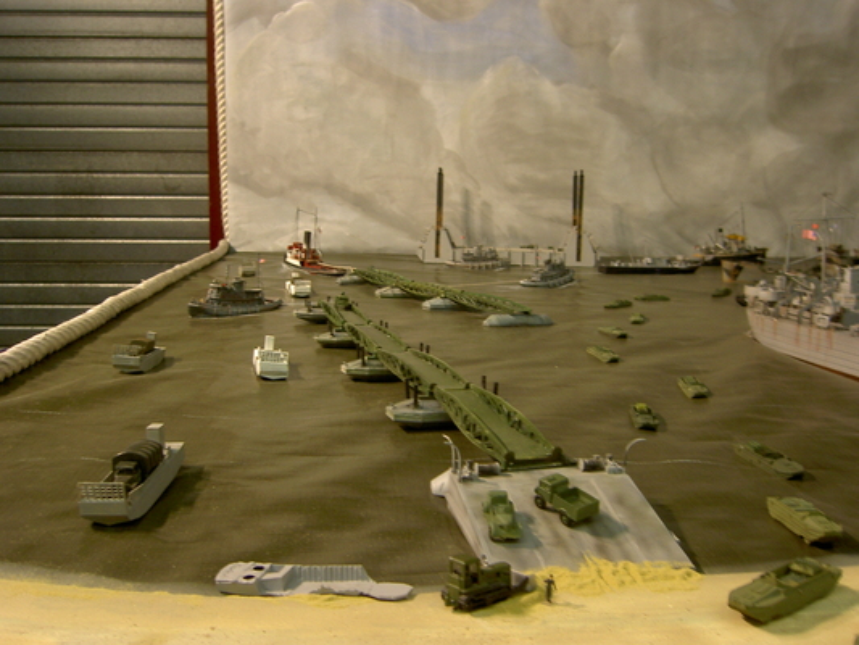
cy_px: 322
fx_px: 844
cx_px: 430
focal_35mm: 34
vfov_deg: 41.8
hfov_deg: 53.9
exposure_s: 1/8
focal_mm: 5.6
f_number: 2.8
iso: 50
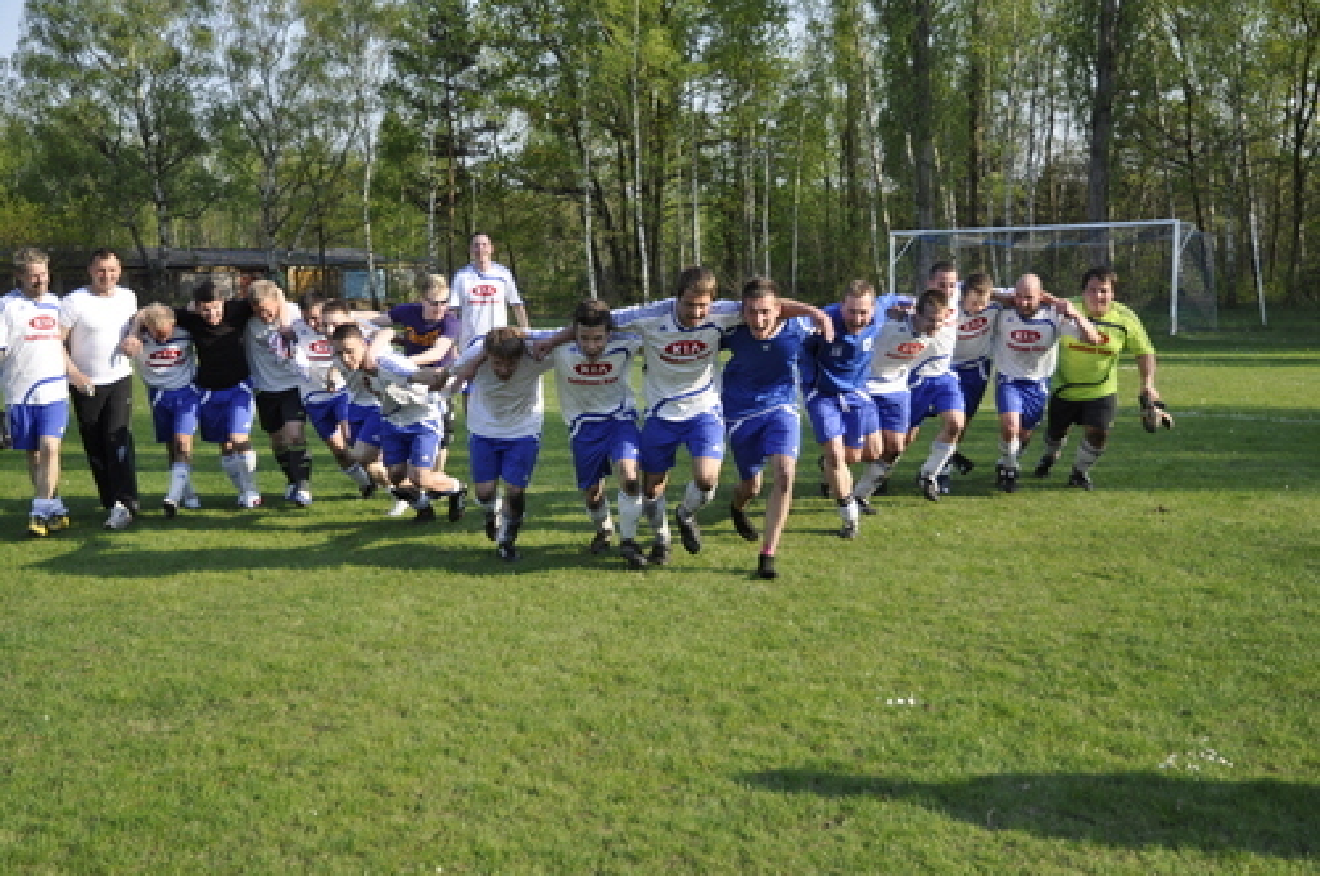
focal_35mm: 38
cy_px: 438
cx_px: 660
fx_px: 1373
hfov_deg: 51.3
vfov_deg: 35.4
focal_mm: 25
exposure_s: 1/1000
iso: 400
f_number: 4.2
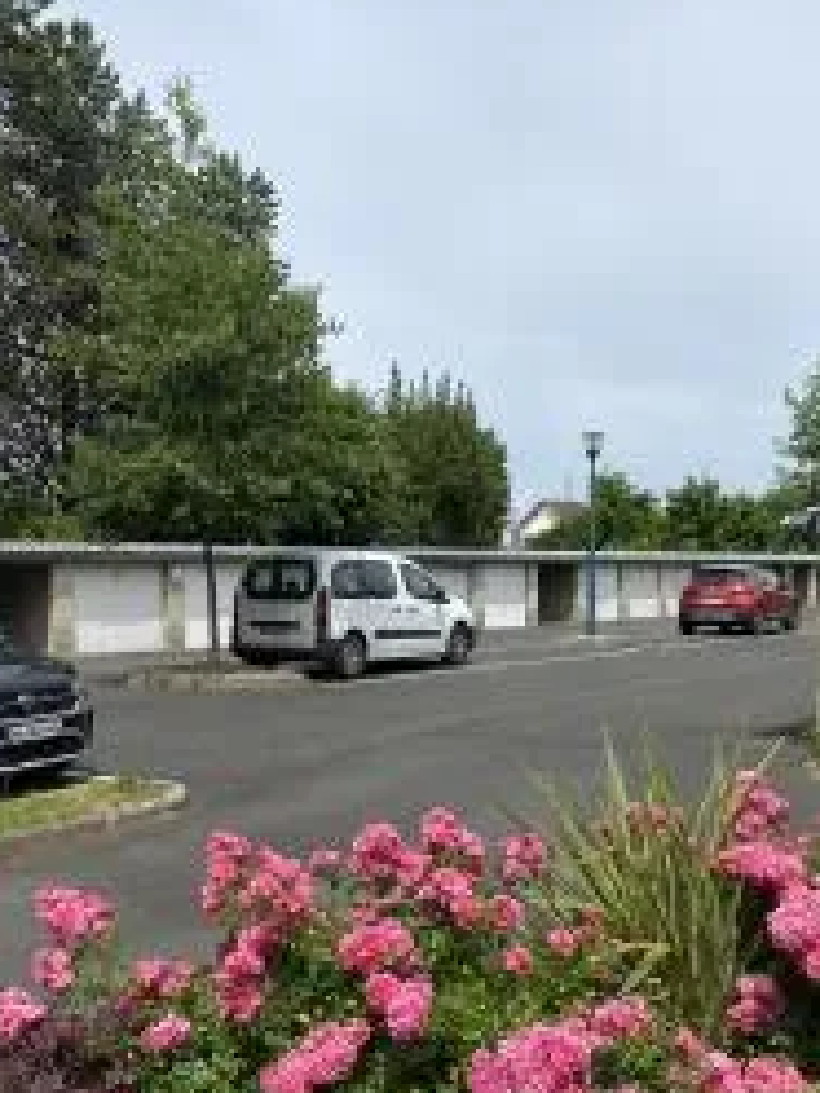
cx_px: 357
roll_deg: +0.2
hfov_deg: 34.3
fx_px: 1327
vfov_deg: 44.8
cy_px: 591
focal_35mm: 42
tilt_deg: -0.6
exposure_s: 1/3984
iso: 32
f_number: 1.8
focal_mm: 4.25
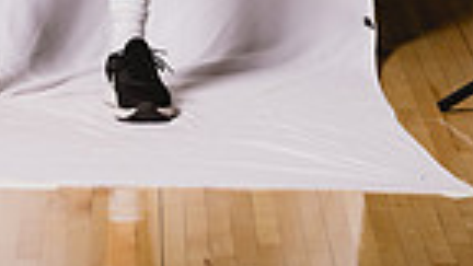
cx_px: 39
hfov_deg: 6.5
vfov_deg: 3.6
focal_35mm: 331
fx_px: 4151
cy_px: -447
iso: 400
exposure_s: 1/125
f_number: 7.1
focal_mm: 101
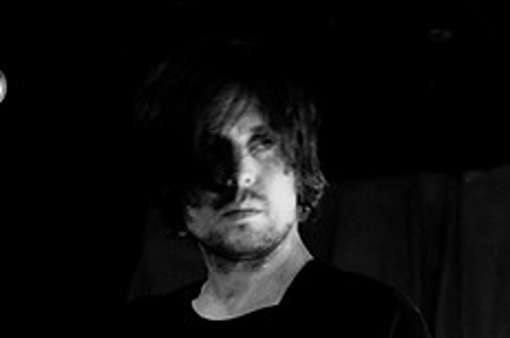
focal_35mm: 113
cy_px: 379
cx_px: 241
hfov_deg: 18.1
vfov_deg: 11.9
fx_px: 1598
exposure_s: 1/15
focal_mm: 30
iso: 1250
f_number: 1.4
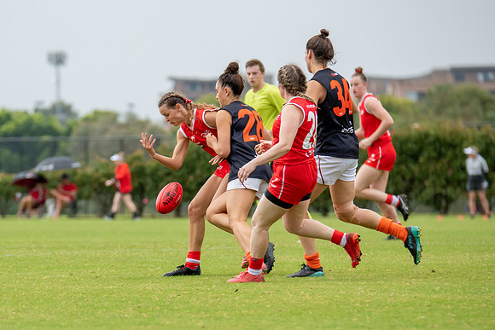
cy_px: 221
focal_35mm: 494
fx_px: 6788
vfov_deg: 2.8
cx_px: 133
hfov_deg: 4.2
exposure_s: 1/1250
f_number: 7.1
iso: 800
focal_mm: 320
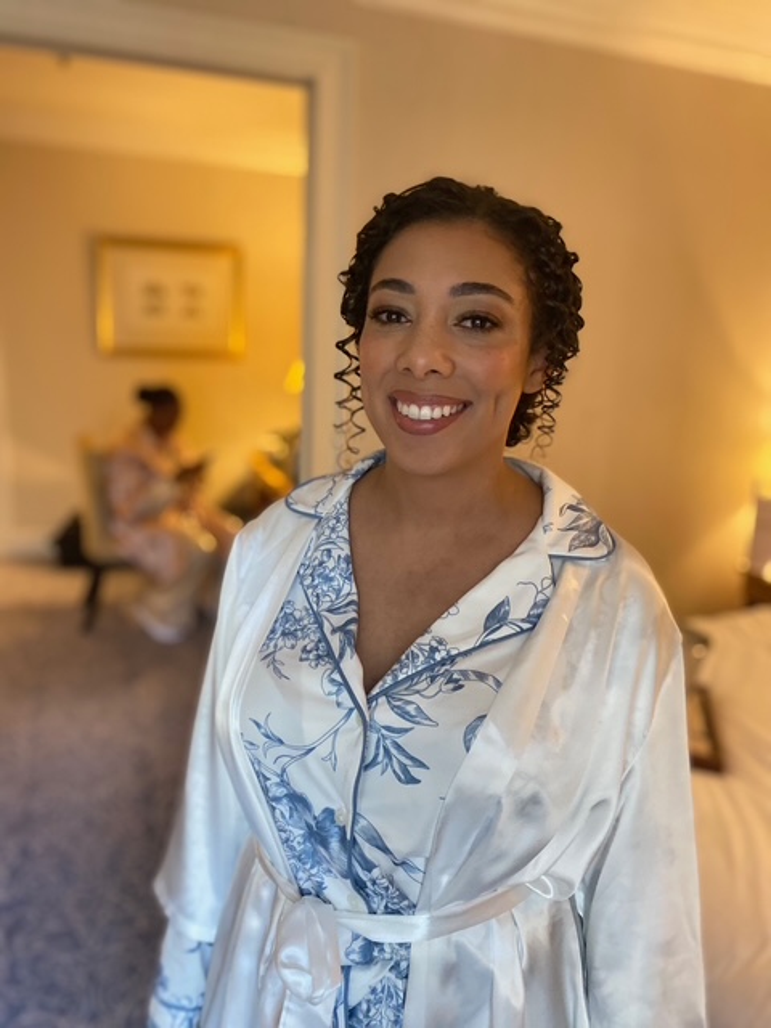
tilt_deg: -13.4
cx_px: 386
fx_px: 772
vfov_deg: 67.3
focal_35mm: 26
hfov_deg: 53.1
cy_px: 514
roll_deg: -2.0
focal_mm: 4.25
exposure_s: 1/33
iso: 400
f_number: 1.8
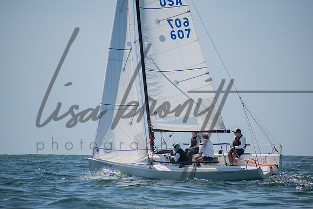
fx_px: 2963
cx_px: 156
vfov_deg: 4.0
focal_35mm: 341
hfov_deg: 6.0
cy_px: 104
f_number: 6.3
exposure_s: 1/1000
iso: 200
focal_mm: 220
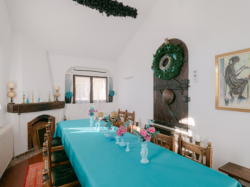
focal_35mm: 17
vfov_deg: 74.7
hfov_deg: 91.0
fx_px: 123
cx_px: 124
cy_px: 97
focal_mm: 10
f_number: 10
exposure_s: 1/8
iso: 100
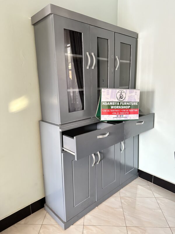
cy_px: 117
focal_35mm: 24
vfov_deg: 71.6
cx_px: 88
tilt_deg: -12.4
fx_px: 162
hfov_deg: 56.8
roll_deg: +0.3
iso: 800
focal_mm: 6.86
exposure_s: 1/60
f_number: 1.78
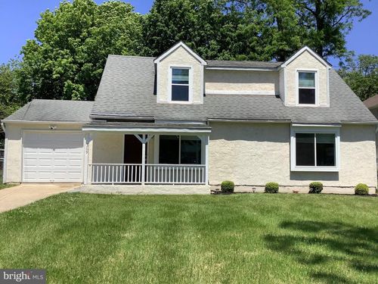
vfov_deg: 45.4
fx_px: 339
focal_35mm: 31
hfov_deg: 58.4
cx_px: 189
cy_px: 142
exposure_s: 1/1773
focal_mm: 3.3
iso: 25
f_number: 2.4
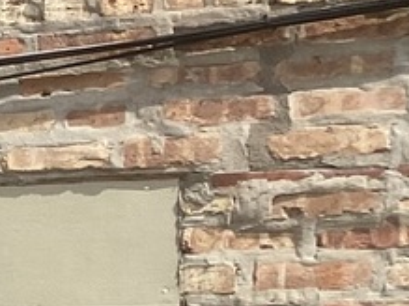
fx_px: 2019
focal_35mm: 171
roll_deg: -0.9
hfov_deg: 9.2
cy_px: 509
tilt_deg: +3.1
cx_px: -839
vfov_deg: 8.4
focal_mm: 4.25
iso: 32
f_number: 1.8
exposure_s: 1/2890
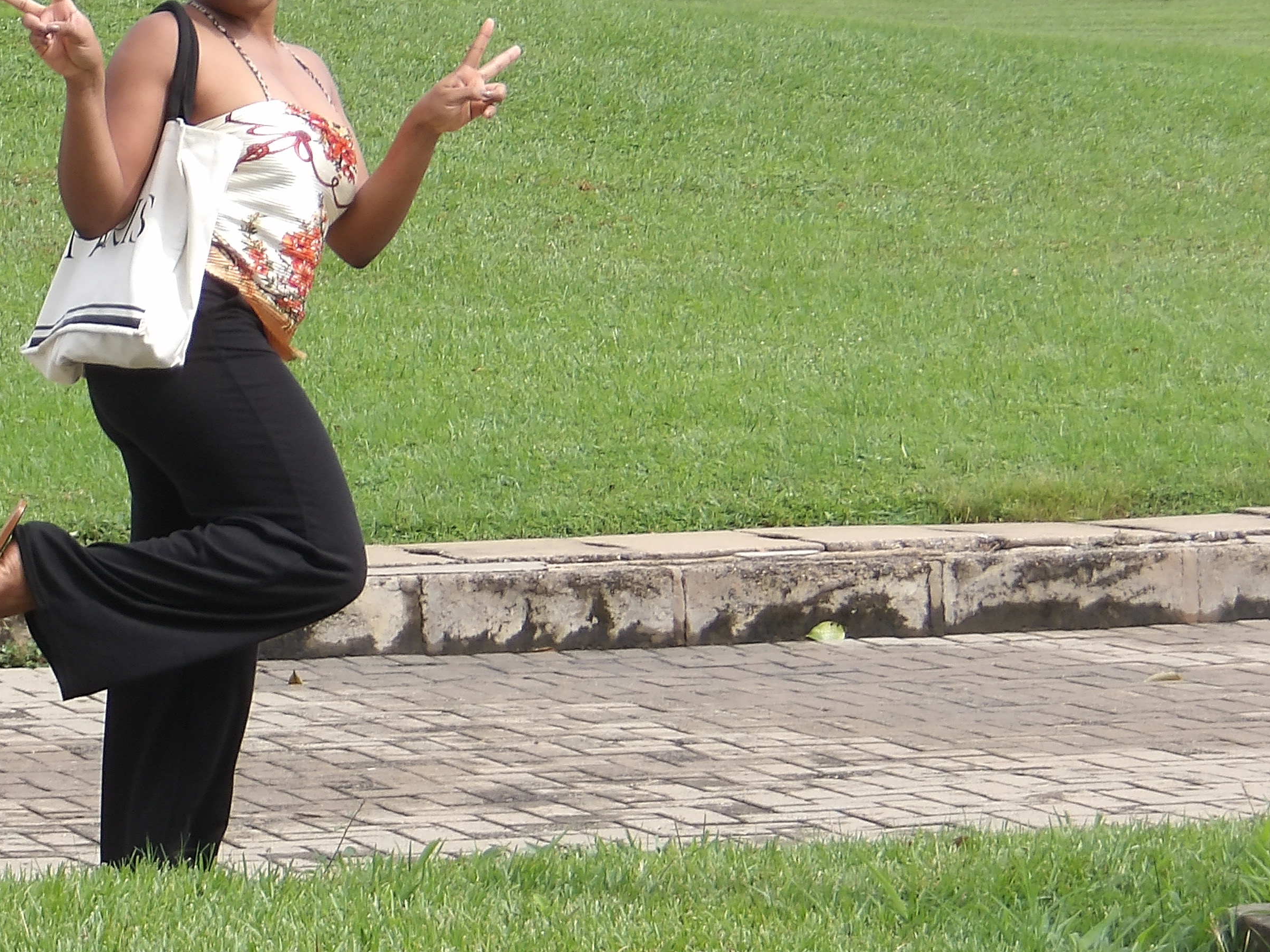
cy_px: 91
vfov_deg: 7.2
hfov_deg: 9.6
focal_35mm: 206
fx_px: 7558
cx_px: 241
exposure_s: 1/173
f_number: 6.6
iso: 100
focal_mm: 19.6
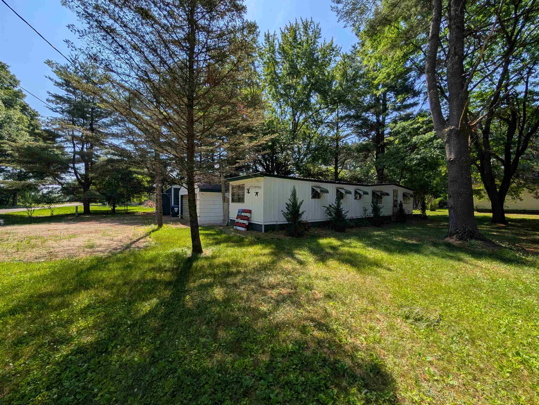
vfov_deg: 94.6
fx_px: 187
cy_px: 202
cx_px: 270
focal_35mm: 12
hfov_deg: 110.5
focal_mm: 2.02
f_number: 1.7
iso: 55
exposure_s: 1/3436
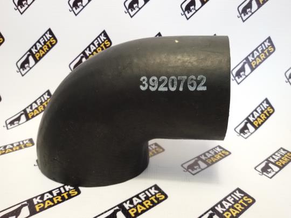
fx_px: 261
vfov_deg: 45.4
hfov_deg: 58.4
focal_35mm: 31
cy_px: 109
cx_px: 146
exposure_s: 1/33
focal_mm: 2.93
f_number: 2.4
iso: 100
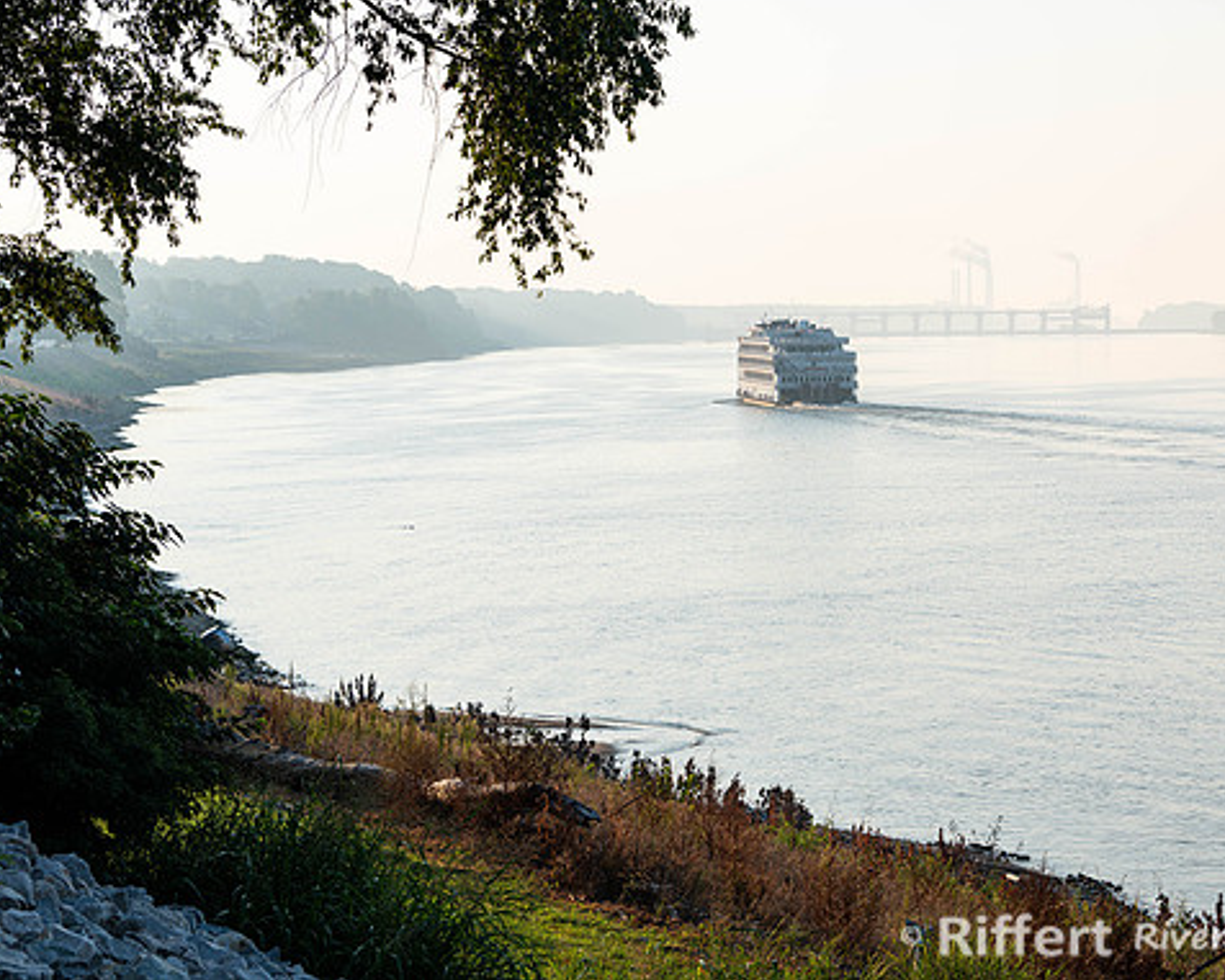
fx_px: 3445
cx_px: 728
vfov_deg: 16.2
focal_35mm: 95
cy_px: 485
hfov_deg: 20.1
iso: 64
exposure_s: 1/160
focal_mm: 82
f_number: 8
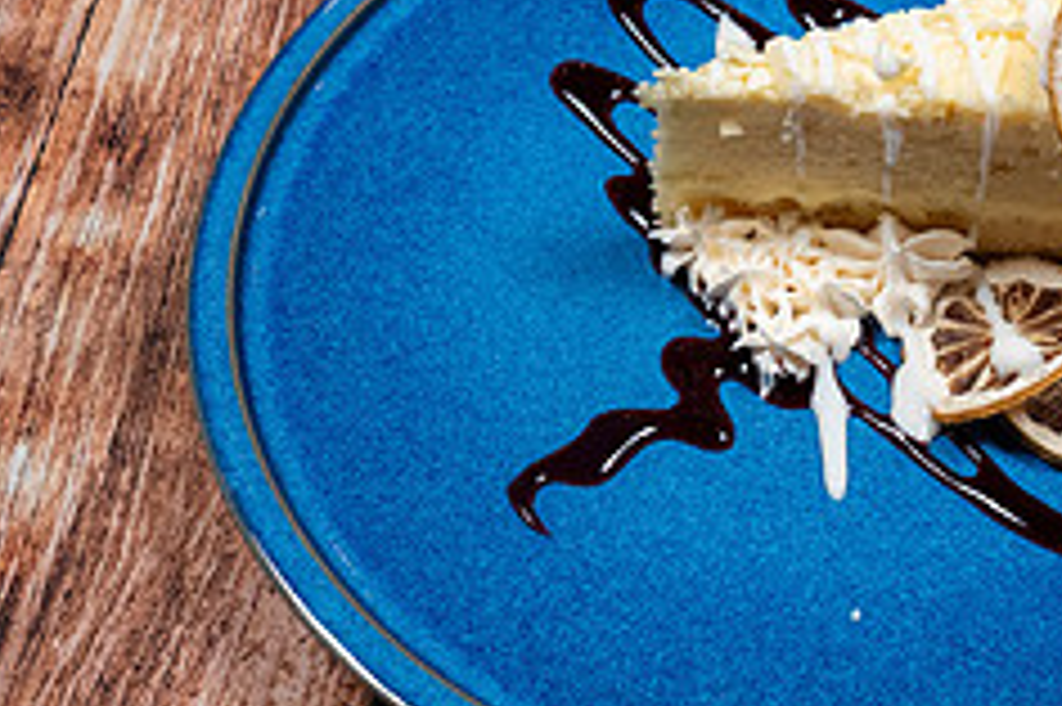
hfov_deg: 33.2
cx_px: 814
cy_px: 353
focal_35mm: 59
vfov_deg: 23.0
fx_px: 1739
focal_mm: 24
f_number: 7.1
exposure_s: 1/125
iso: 2500
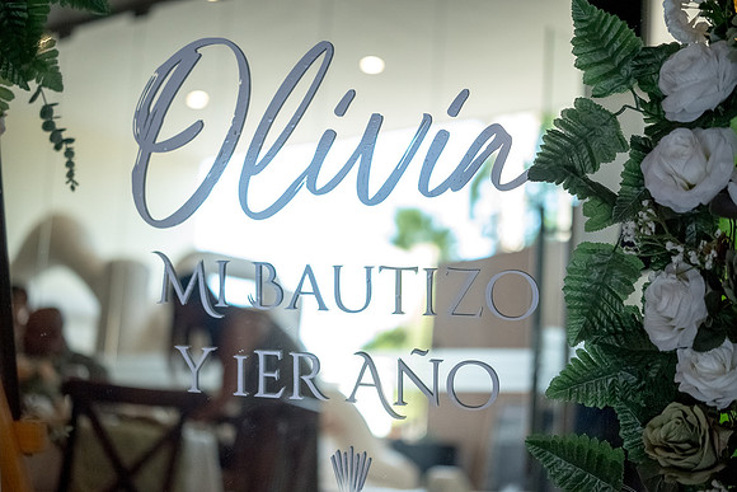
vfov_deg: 22.6
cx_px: 368
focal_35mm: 60
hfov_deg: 33.4
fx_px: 1229
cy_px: 246
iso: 3200
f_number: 3.5
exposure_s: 1/1600
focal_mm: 60
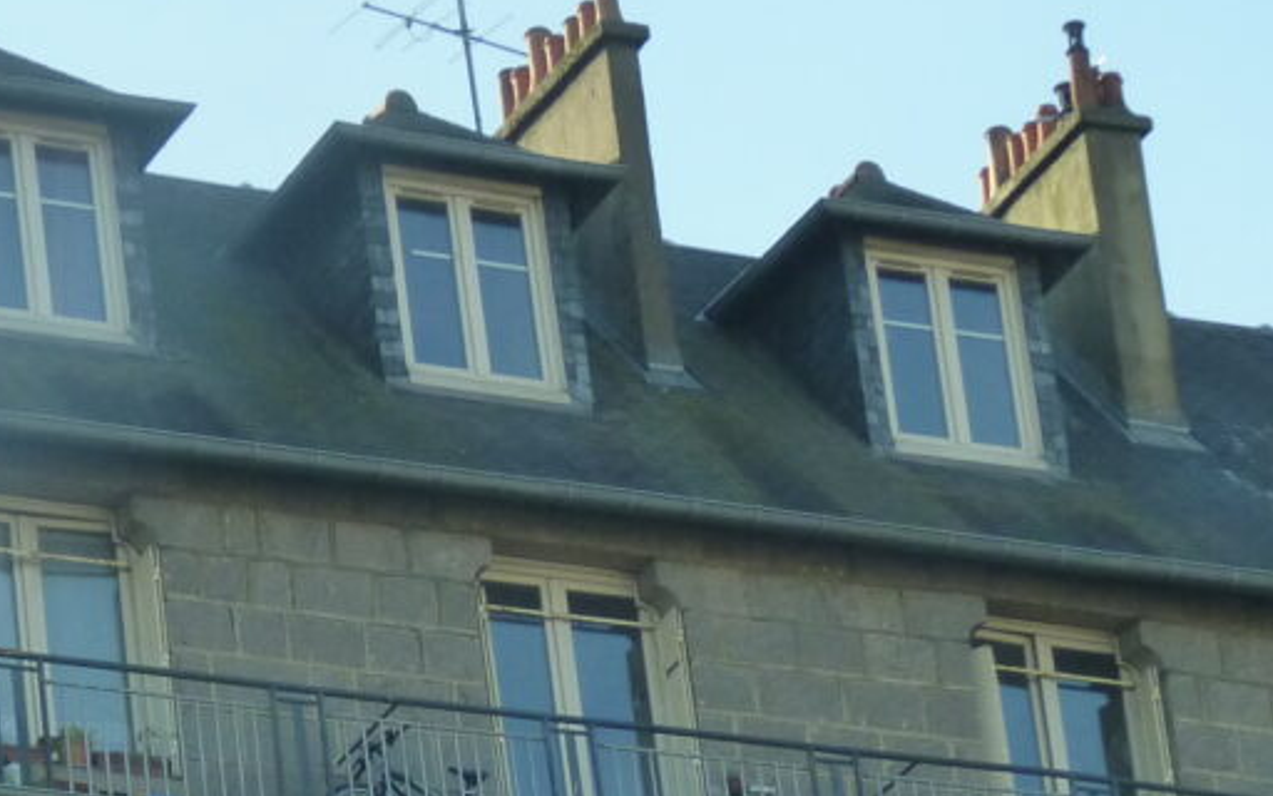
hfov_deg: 7.2
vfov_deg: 4.5
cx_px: 564
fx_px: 10130
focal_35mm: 292
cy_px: 970
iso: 250
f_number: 4
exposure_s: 1/320
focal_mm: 17.4
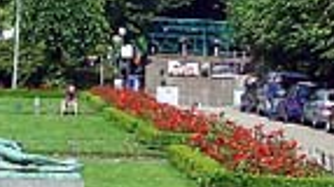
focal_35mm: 213
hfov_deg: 10.1
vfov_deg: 5.7
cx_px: 86
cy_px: 49
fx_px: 1884
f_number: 5.6
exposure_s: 1/250
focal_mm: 10.2
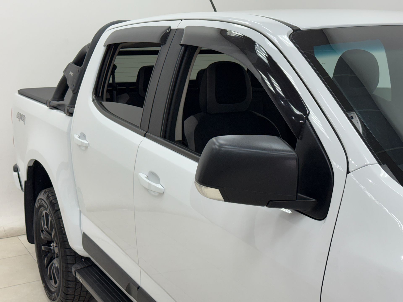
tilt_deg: -9.9
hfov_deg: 39.7
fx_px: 559
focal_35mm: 48
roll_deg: +1.3
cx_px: 202
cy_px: 151
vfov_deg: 30.3
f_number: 1.78
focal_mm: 6.76
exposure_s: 1/120
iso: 80
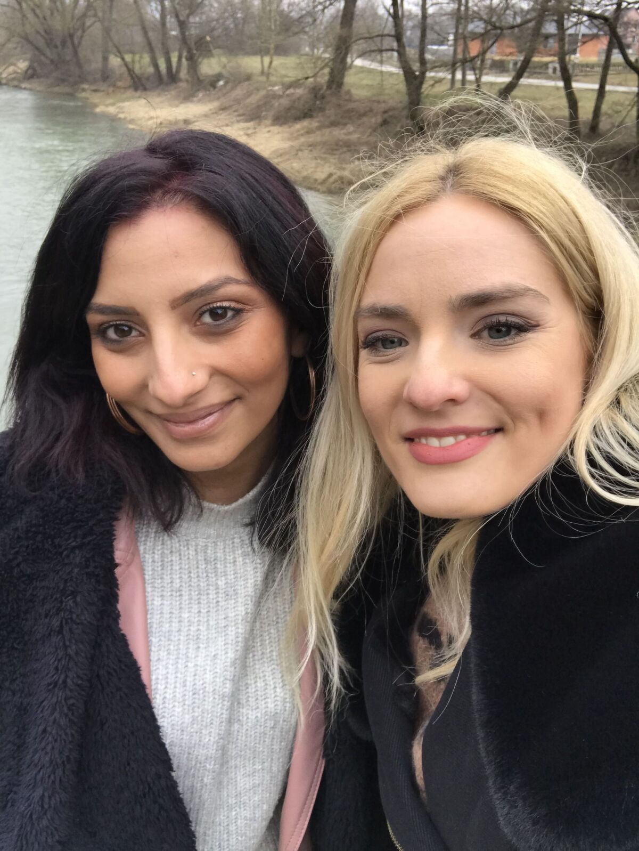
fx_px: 787
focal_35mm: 32
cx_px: 320
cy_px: 426
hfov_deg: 44.2
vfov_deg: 56.8
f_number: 2.2
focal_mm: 2.87
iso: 25
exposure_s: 1/317
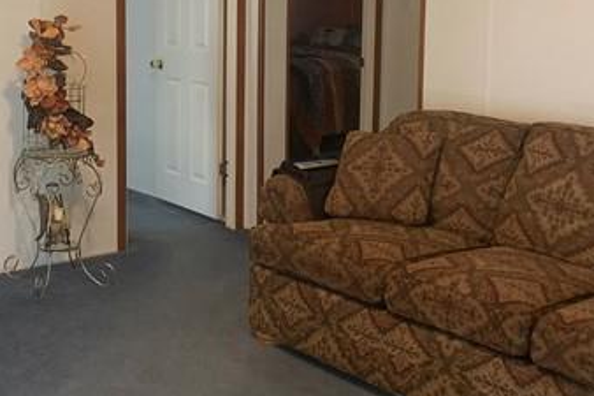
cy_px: 130
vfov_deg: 16.6
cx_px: 181
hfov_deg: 24.6
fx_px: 1352
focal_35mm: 82
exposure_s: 1/60
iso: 125
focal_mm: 4.25
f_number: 1.8
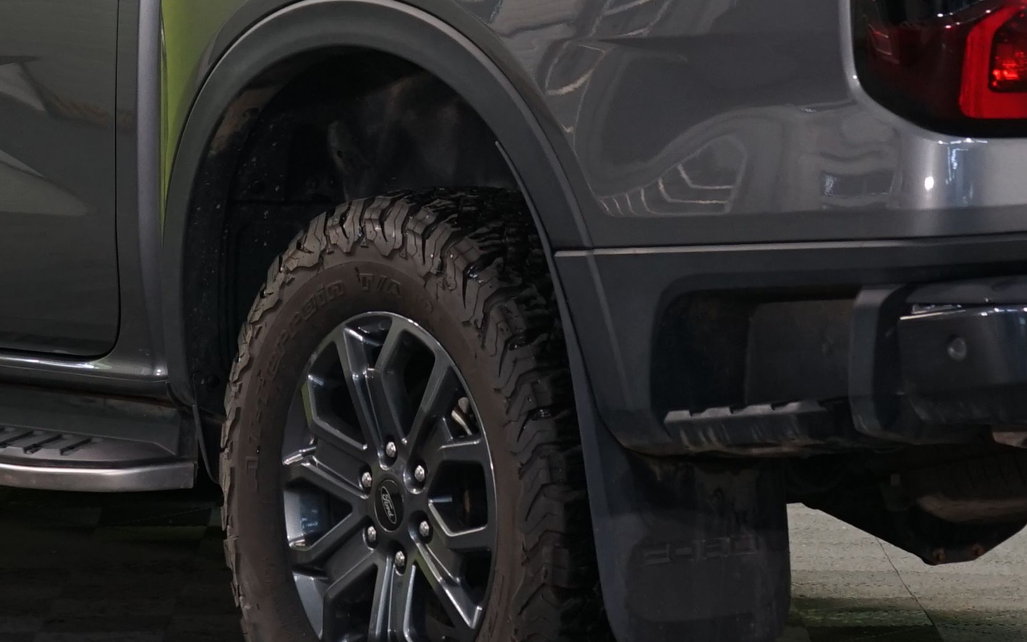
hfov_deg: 10.7
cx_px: 533
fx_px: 5458
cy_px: 38
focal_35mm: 195
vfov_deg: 6.7
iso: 500
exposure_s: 1/40
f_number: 5
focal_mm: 53
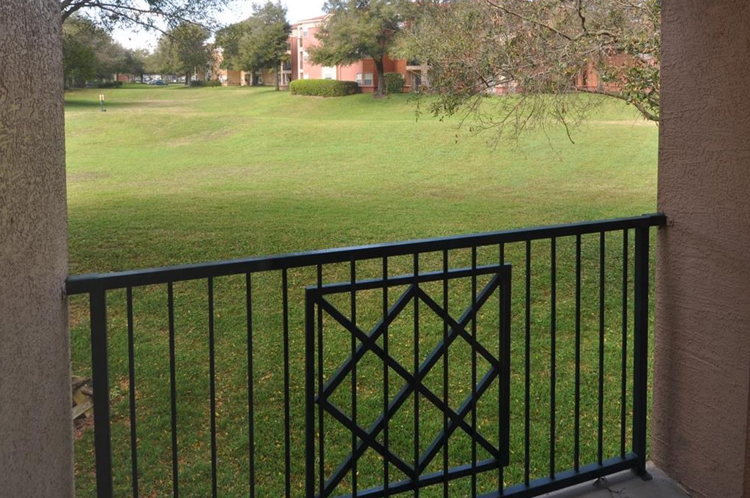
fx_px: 536
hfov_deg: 69.9
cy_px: 114
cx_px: 371
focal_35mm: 26
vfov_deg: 47.6
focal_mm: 11
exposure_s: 1/125
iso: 200
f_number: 5.6
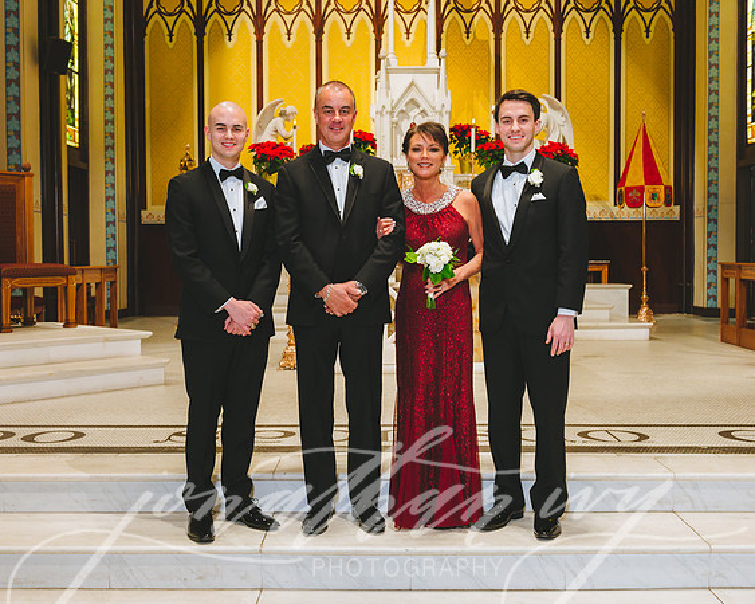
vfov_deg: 35.0
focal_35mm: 43
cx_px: 371
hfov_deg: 43.0
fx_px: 957
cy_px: 302
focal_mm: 38
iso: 1600
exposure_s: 1/160
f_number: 5.6
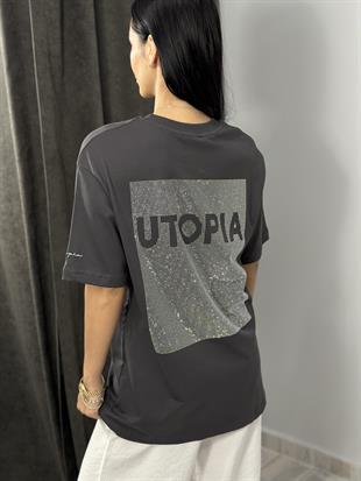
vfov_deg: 39.6
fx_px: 667
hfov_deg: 30.3
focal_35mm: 48
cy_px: 240
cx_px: 180
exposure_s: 1/100
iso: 160
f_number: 1.78
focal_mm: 6.86
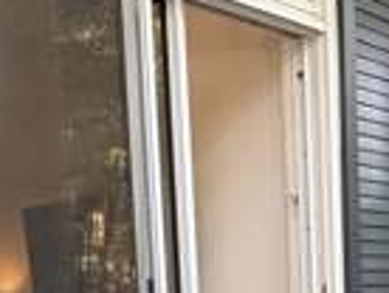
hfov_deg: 24.0
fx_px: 912
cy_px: 423
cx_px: 240
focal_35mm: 81
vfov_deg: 16.8
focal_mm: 2.22
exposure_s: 1/121
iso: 320
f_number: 2.2
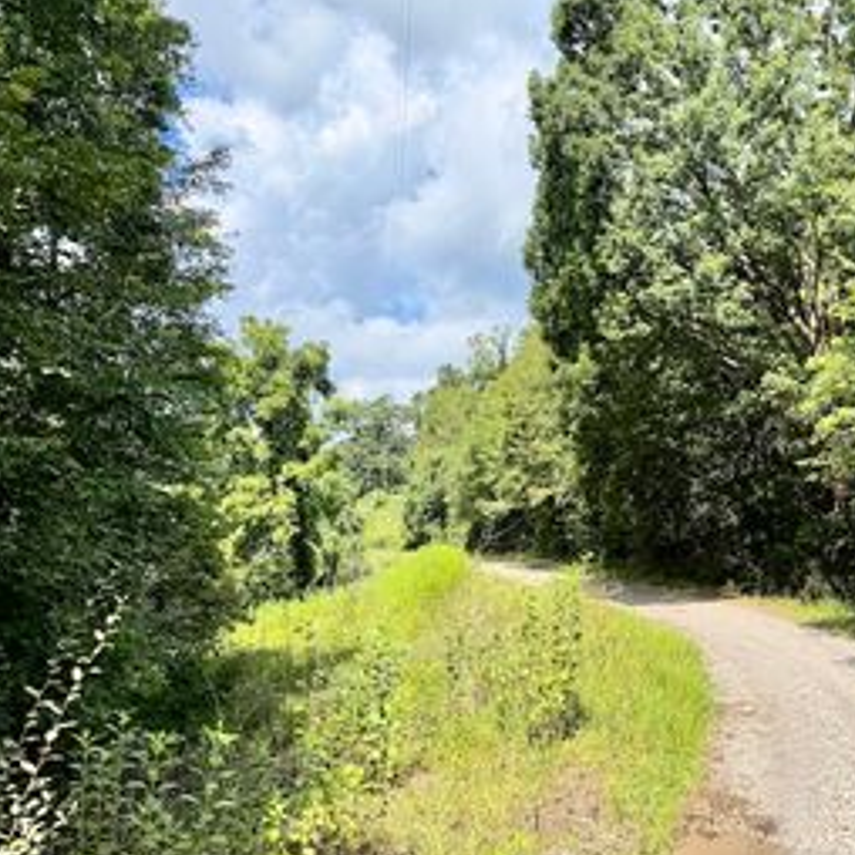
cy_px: 449
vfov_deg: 46.0
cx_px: 604
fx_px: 1006
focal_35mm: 36
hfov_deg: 45.0
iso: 100
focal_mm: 6.76
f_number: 1.78
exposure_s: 1/3953
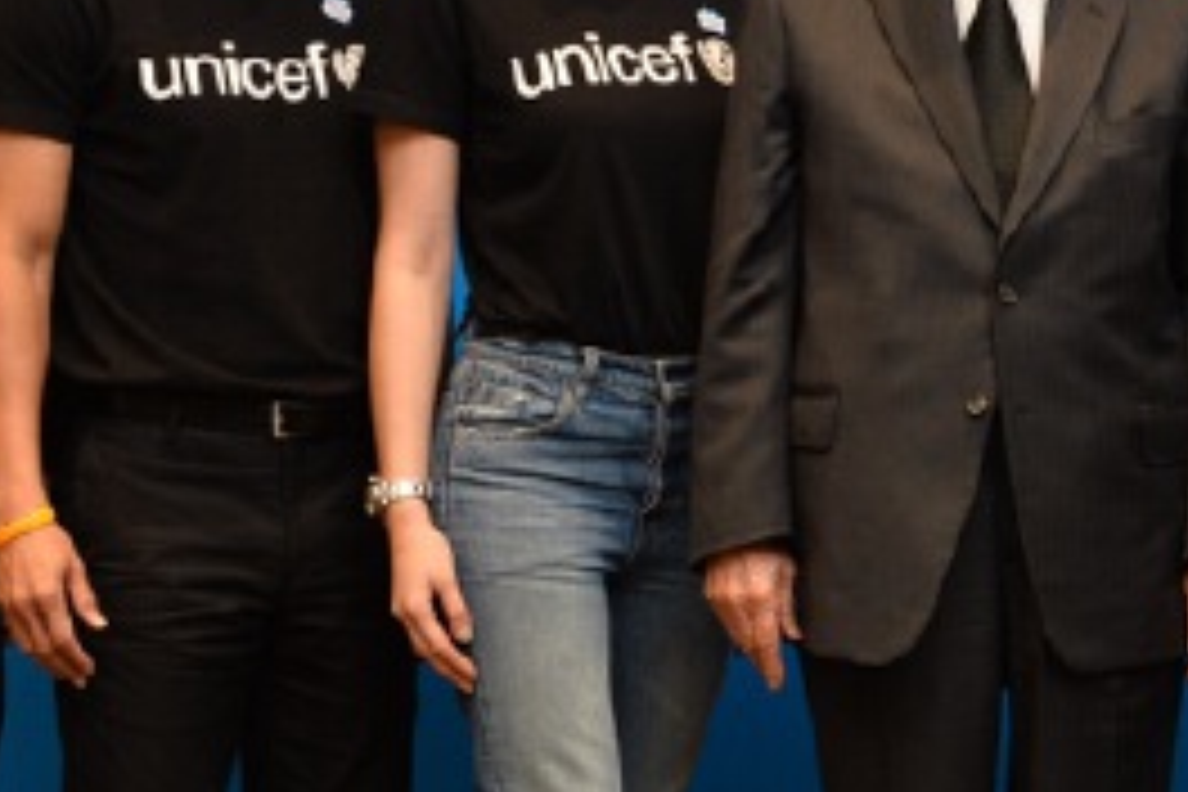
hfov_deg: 16.5
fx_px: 3993
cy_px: 423
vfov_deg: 11.3
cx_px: 1210
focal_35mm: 121
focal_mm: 40
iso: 1600
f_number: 4
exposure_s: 1/100
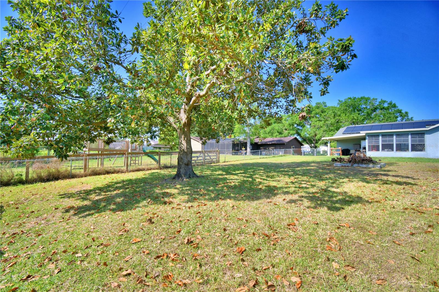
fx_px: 183
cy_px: 146
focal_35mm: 15
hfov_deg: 100.4
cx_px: 220
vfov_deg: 77.3
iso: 100
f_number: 4.5
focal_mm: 10
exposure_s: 1/640
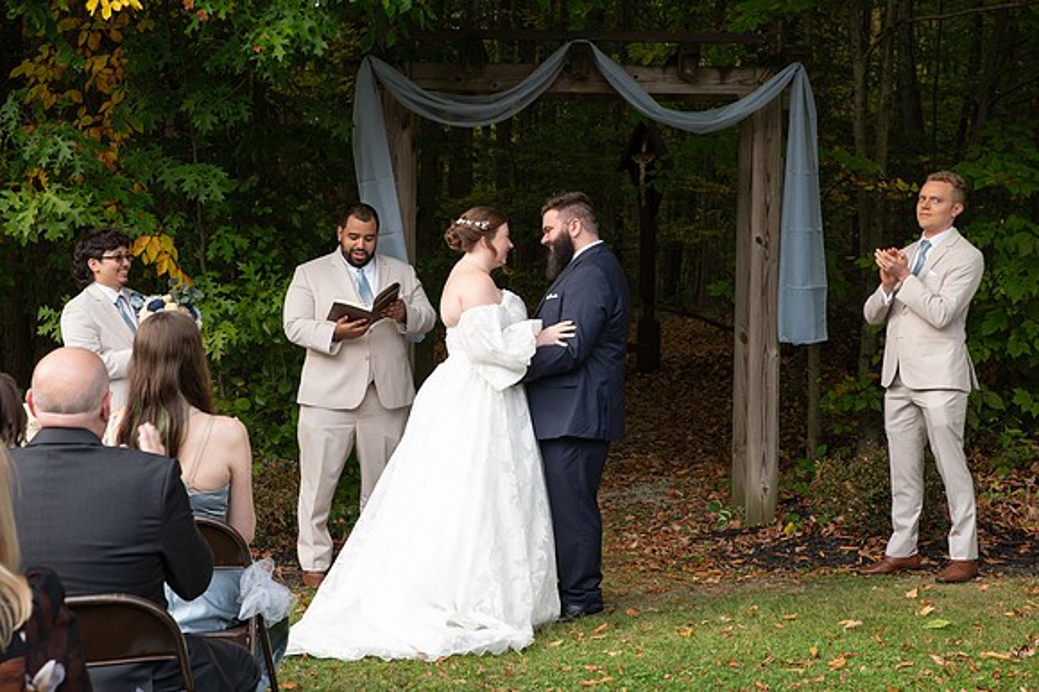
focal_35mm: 66
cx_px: 470
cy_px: 355
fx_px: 1917
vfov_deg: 20.4
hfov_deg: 30.3
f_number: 6.3
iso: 400
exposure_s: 1/125
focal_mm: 60
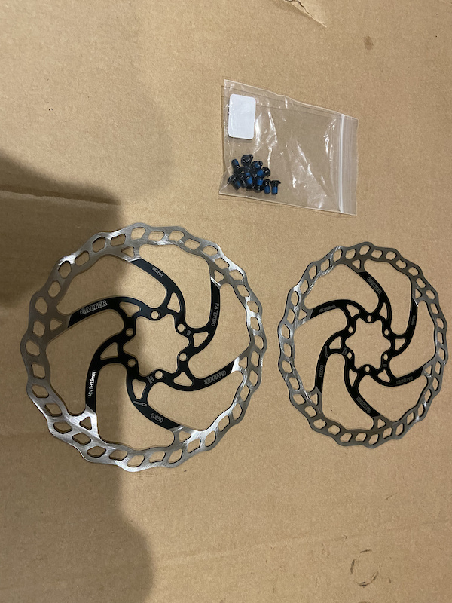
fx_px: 453
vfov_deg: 67.3
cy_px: 302
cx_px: 226
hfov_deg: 53.1
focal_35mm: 26
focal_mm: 4.25
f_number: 1.8
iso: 320
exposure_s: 1/33
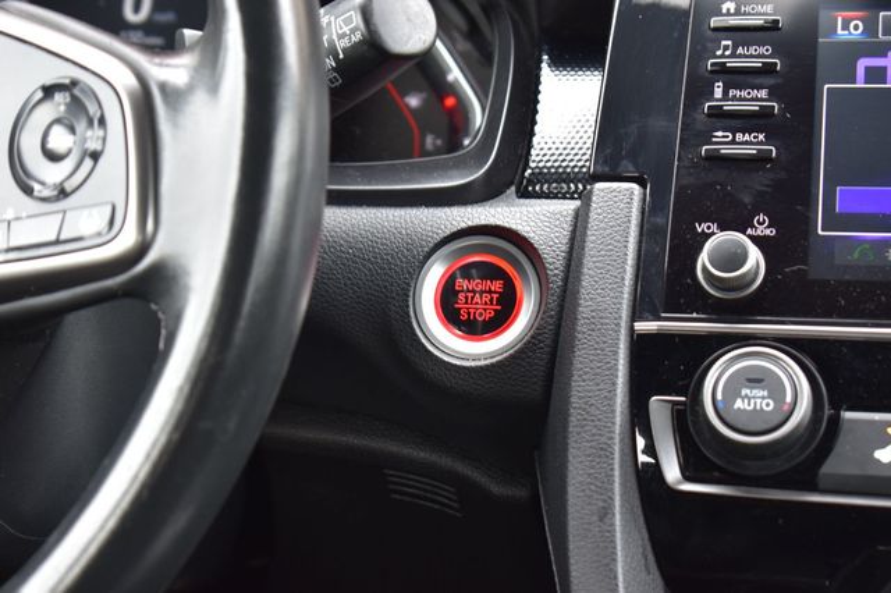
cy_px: 296
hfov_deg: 24.6
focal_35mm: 82
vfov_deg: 16.5
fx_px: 2041
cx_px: 446
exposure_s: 1/20
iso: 400
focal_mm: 55
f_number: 6.3
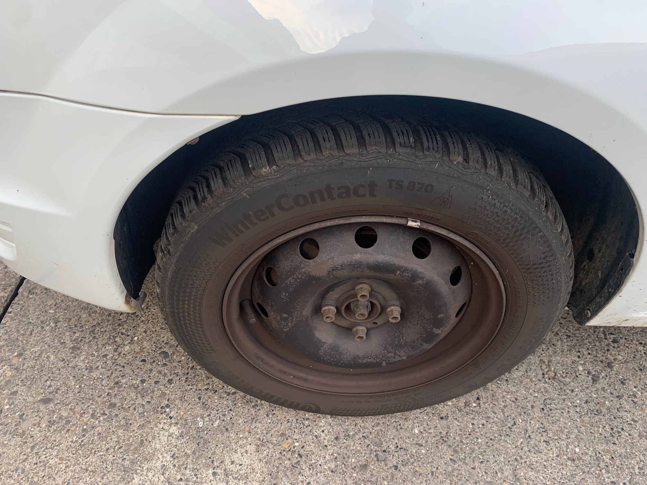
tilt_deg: -45.0
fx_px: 486
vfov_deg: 53.1
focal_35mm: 26
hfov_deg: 67.3
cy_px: 242
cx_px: 324
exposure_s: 1/121
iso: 50
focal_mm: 4.25
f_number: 1.8
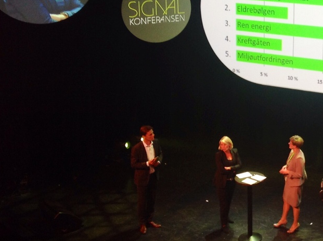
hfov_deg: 25.4
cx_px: 326
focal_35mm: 73
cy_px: 68
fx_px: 680
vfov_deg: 20.0
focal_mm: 4.28
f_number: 2.4
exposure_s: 1/15
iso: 50
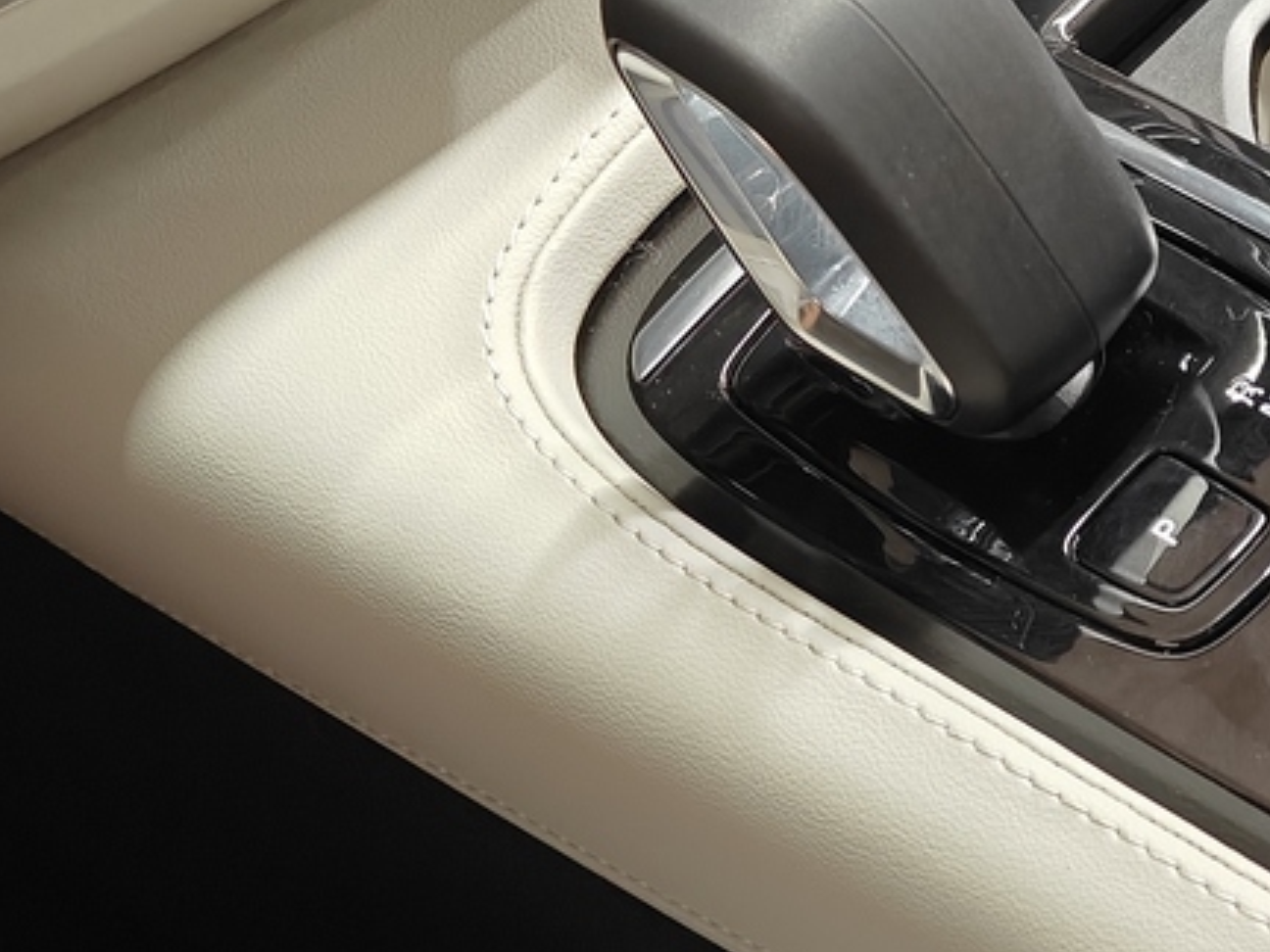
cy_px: 347
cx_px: 1470
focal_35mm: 80
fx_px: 2935
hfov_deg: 22.7
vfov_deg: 18.4
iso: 125
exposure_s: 1/33
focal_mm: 5.59
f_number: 1.8
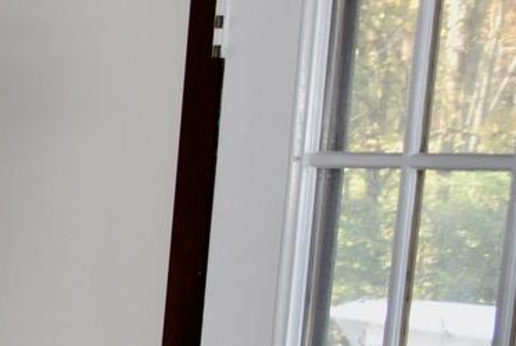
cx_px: -860
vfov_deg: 8.5
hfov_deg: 10.6
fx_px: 2210
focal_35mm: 154
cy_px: 704
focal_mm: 28
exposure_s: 1/100
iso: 800
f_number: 5
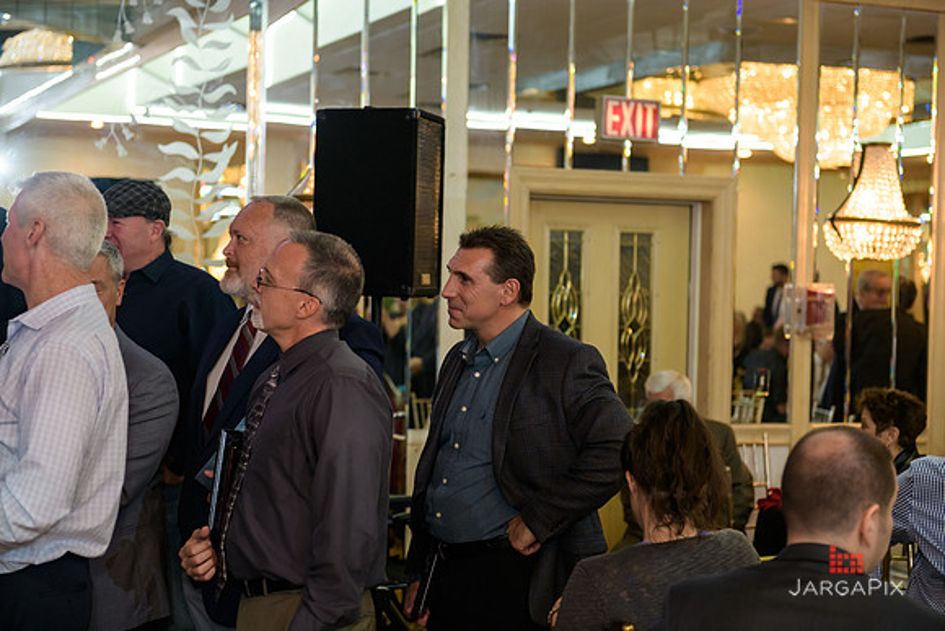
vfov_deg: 19.5
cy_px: 316
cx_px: 472
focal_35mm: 70
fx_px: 1838
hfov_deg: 28.8
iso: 1000
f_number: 3.2
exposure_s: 1/125
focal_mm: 70
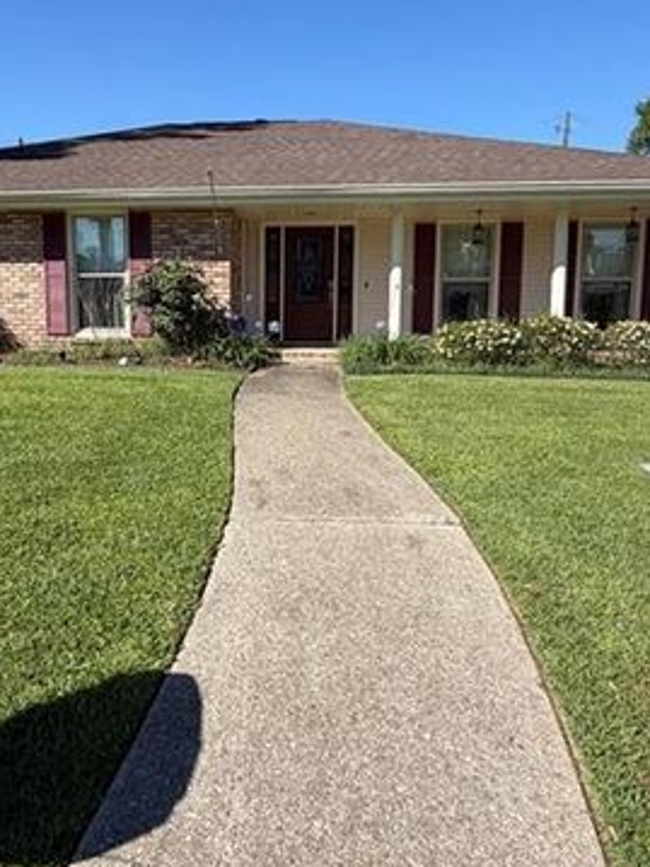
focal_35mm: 26
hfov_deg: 52.6
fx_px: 651
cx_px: 251
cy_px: 383
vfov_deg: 67.1
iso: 25
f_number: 2.2
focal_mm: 2.22
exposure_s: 1/770
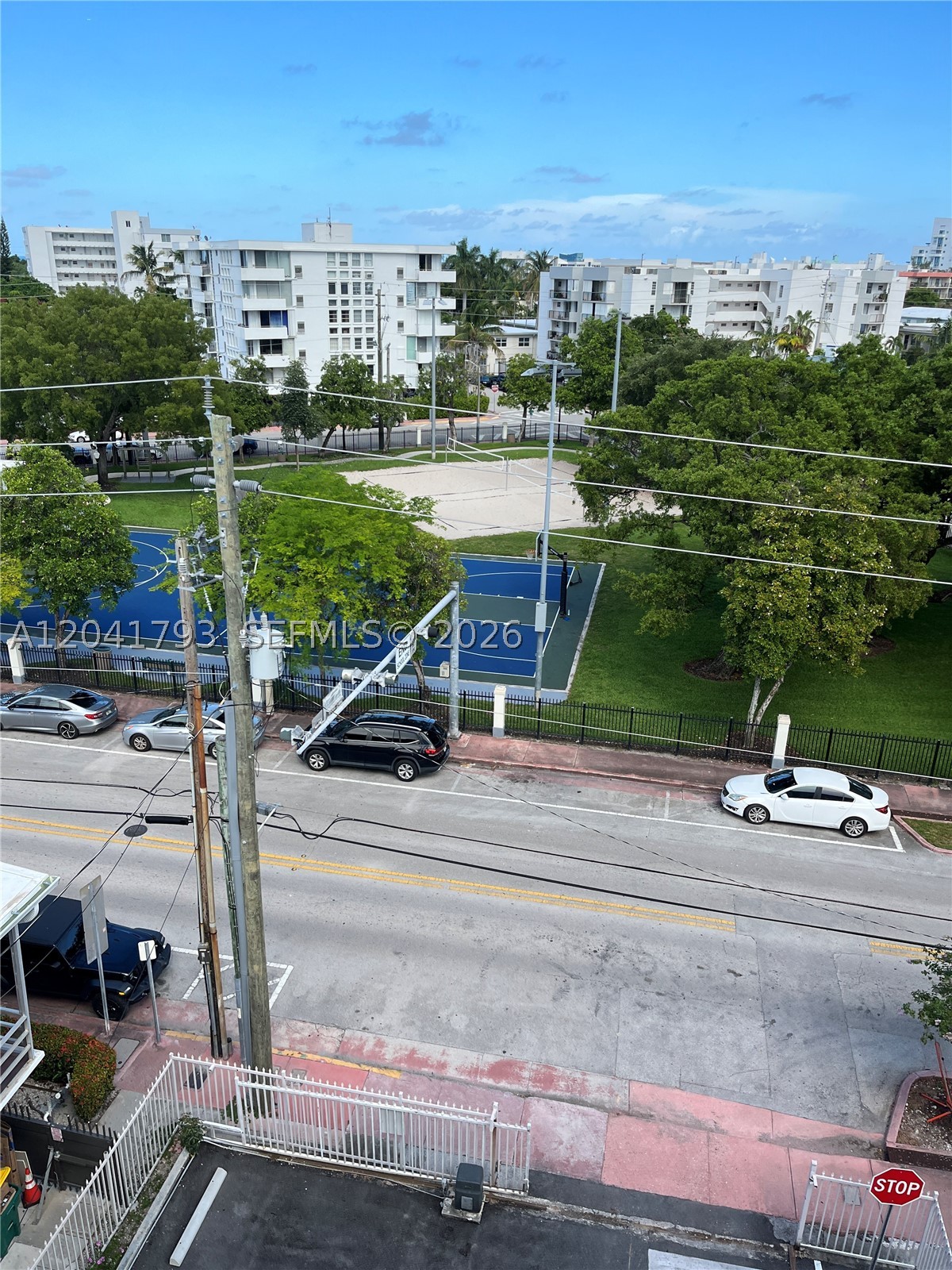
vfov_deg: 67.3
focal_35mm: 26
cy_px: 635
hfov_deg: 53.1
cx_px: 476
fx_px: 953
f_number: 1.6
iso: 50
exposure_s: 1/1422
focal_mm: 5.1
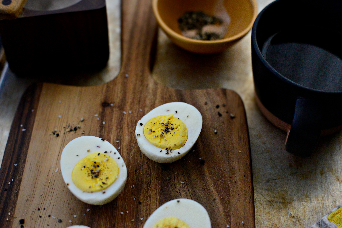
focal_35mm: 51
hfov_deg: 38.9
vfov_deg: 26.5
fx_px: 484
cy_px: 113
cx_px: 170
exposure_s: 1/400
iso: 2500
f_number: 3.5
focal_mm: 50
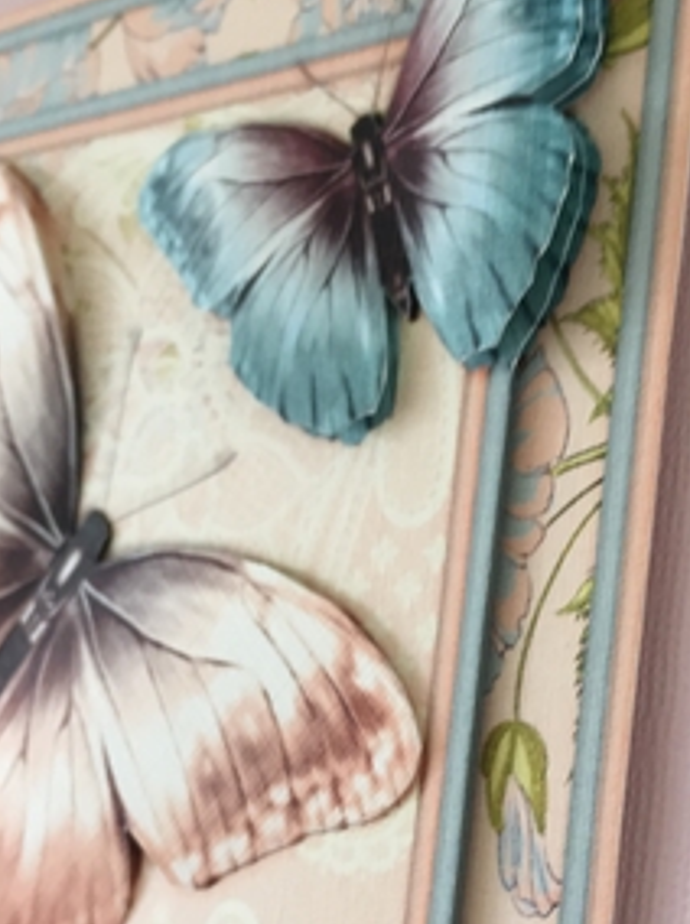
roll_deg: +6.4
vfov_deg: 40.8
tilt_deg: -10.6
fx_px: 1226
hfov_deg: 31.2
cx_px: 454
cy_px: 615
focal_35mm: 46
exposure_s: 1/30
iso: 64
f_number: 2.2
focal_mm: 4.15
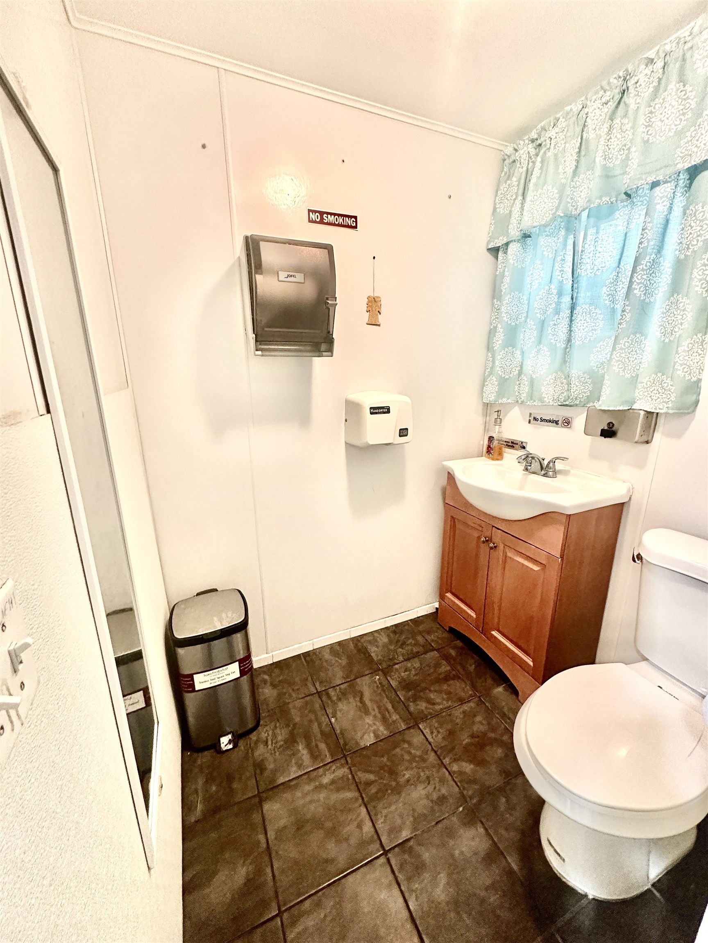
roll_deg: +0.2
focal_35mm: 14
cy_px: 472
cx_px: 354
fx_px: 382
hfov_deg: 85.7
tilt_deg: -15.1
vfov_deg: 102.1
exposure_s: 1/60
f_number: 2.2
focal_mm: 2.22
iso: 640
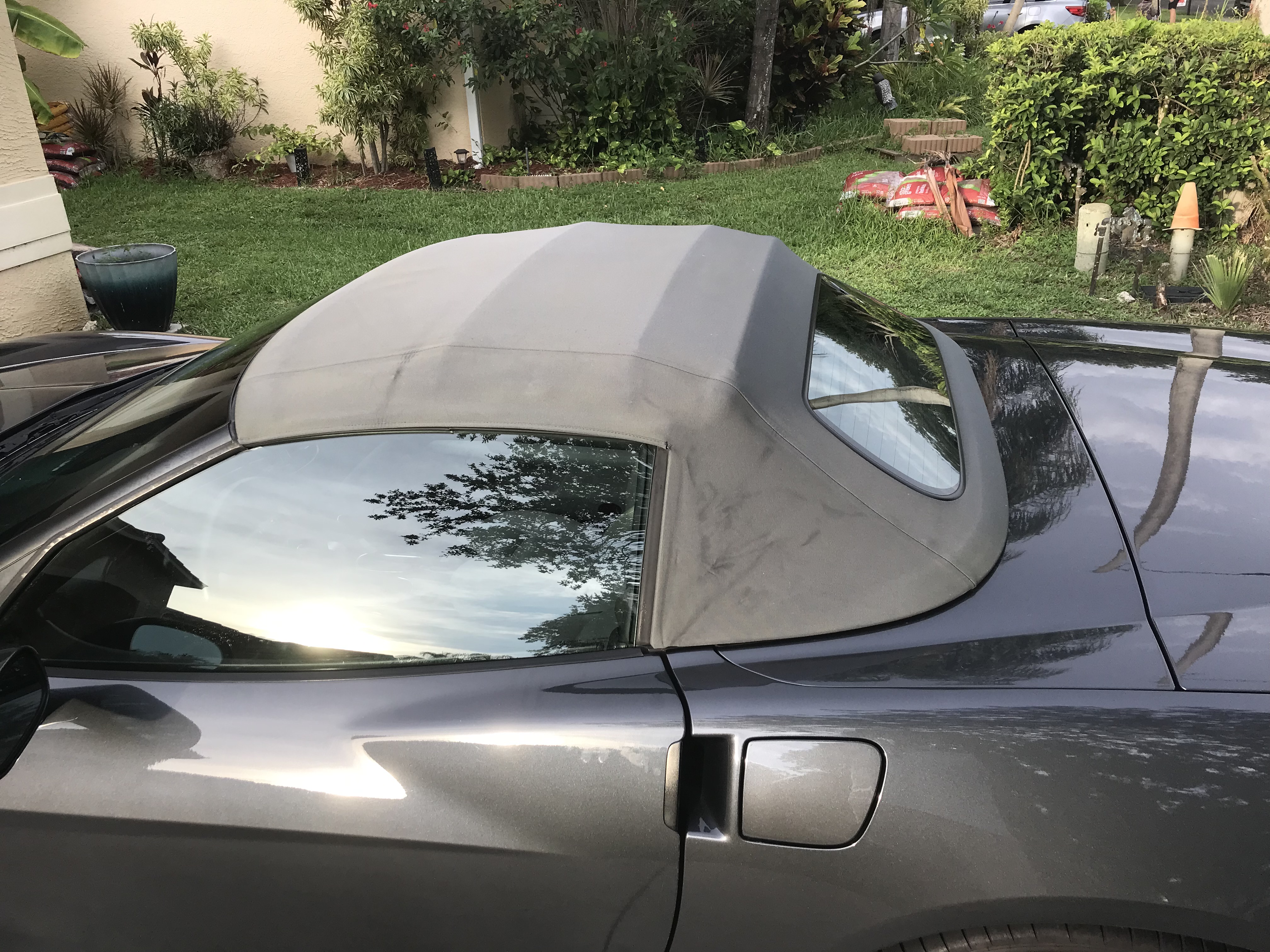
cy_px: 476
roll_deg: +2.6
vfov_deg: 49.7
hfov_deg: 63.4
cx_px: 635
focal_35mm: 28
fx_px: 1027
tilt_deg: -23.8
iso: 20
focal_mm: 3.99
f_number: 1.8
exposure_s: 1/368
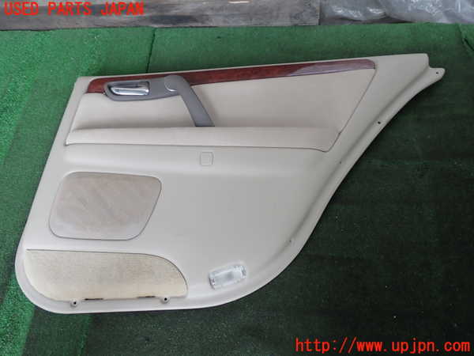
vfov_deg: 44.2
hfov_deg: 56.8
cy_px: 178
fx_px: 438
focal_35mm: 32
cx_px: 237
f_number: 2.4
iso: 160
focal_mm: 5.79
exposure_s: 1/60
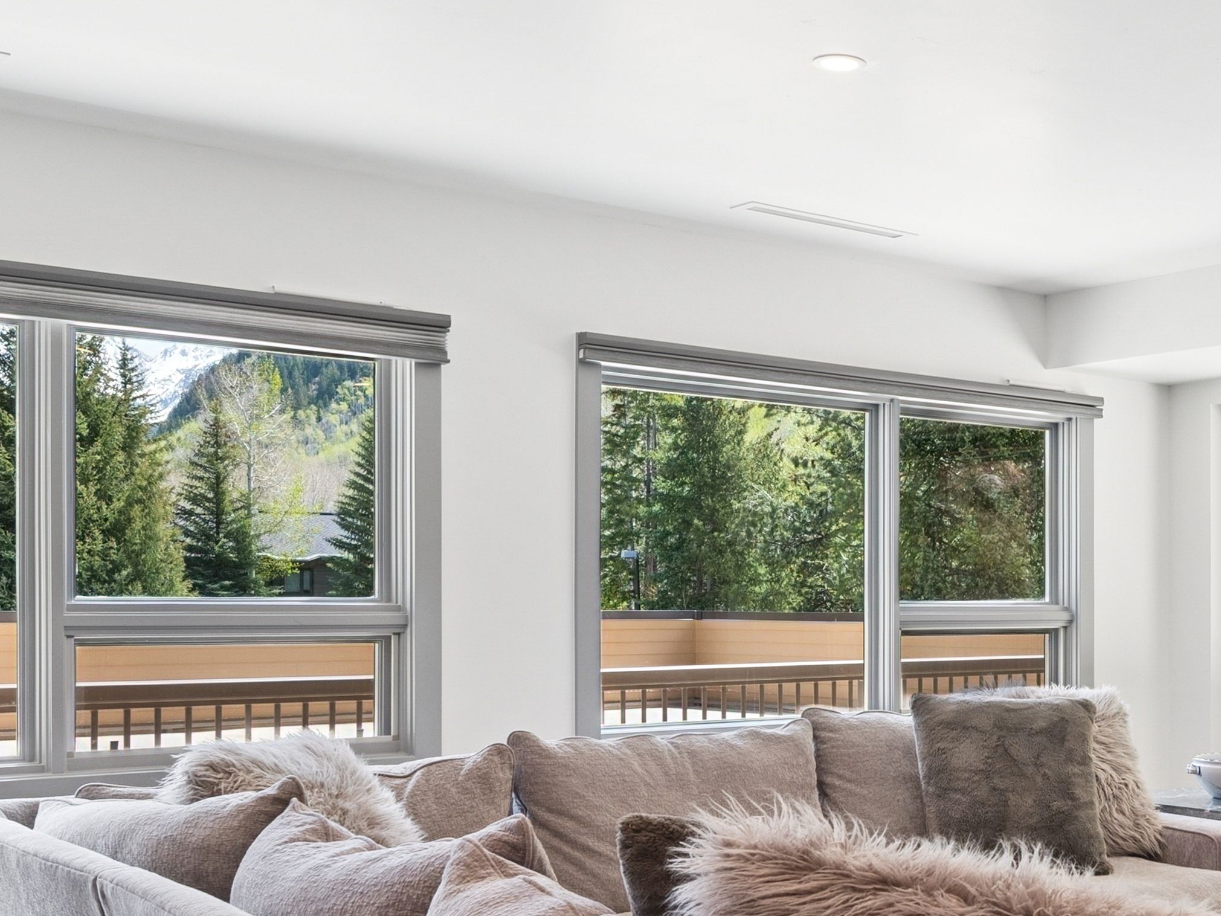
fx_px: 1673
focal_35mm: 47
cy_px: 621
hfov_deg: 37.9
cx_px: 1058
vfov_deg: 30.4
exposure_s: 1/100
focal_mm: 16.5
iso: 400
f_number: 9
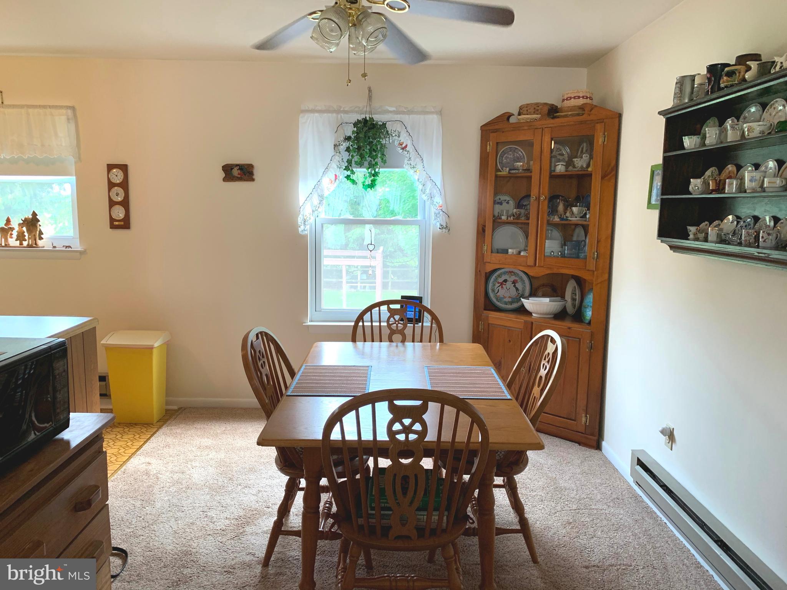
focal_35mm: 26
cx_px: 394
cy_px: 295
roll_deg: -0.9
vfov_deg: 53.1
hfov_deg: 67.3
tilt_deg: -7.3
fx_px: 591
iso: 100
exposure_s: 1/60
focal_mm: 4.25
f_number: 1.8
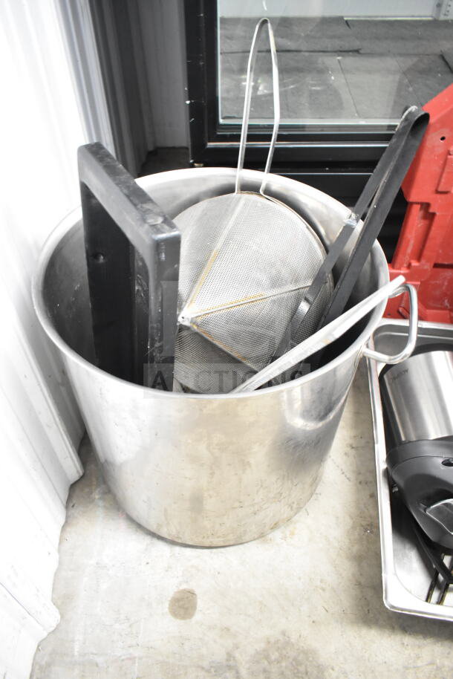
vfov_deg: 67.4
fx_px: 509
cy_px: 340
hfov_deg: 48.0
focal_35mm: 27
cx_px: 226
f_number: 3.5
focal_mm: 18
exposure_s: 1/30
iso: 2200
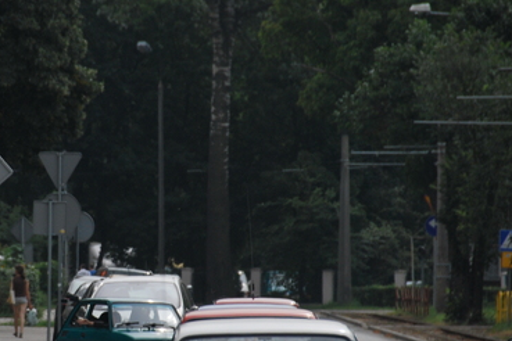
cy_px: 237
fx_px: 7409
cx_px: 121
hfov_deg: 4.0
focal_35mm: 521
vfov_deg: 2.6
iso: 250
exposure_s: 1/500
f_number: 6.3
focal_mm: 200
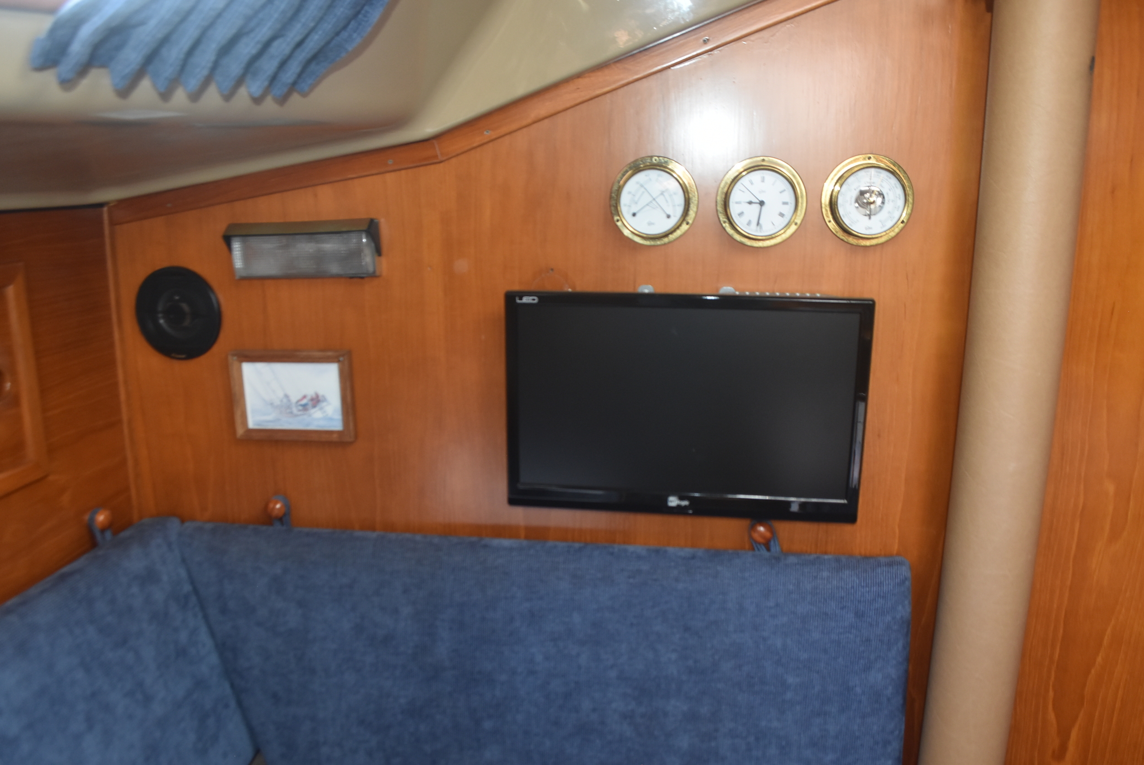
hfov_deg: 67.3
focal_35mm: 27
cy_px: 382
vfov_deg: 48.0
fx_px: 859
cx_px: 572
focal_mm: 18
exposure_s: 1/100
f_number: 5
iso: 800
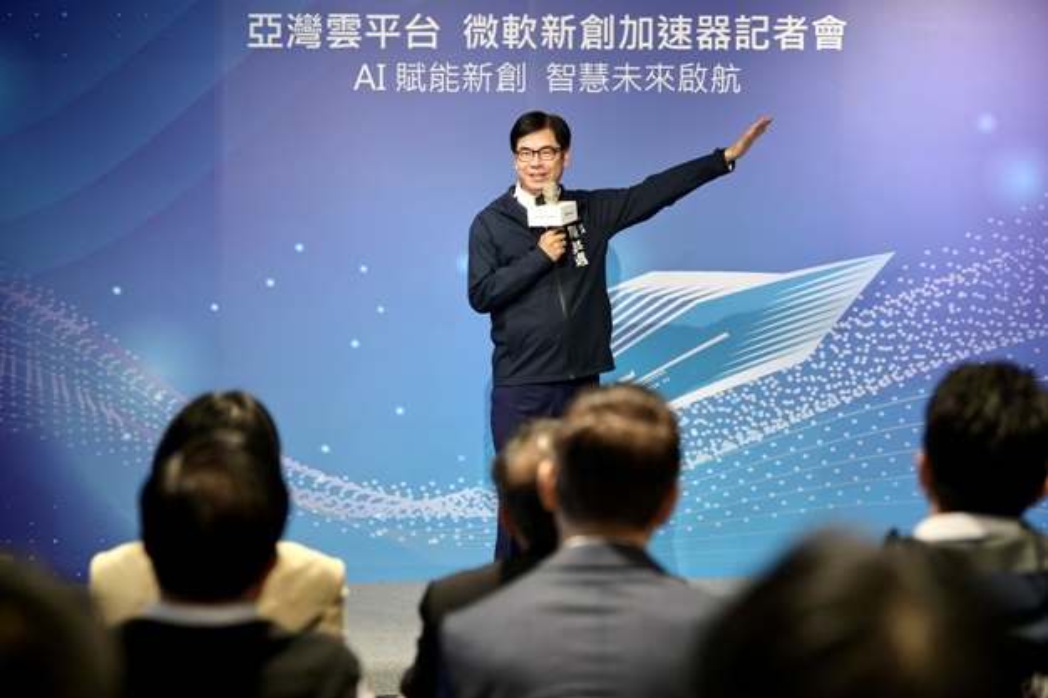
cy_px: 349
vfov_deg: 16.6
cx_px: 524
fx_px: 2386
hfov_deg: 24.8
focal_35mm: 82
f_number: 2.8
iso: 900
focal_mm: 82
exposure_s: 1/160
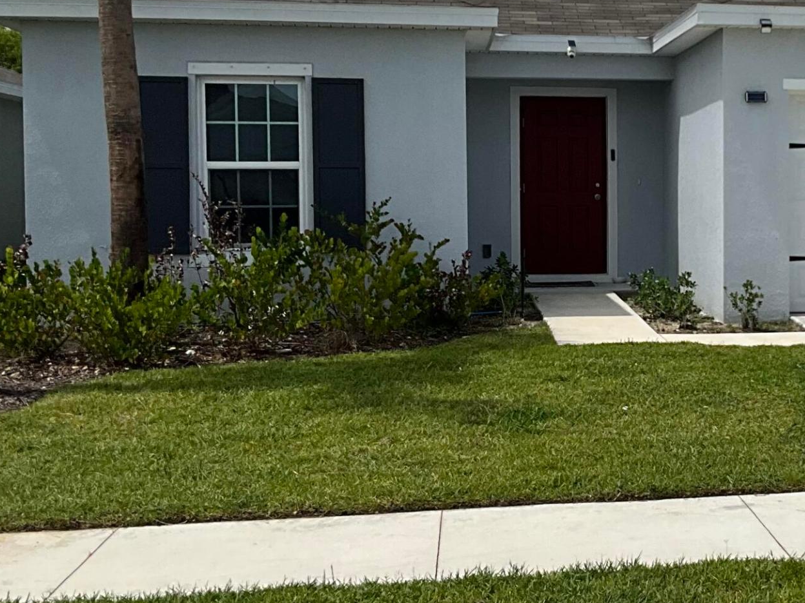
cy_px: 253
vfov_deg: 21.9
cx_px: 747
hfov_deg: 27.7
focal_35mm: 67
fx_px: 1558
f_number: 1.8
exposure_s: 1/4785
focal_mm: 3
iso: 25
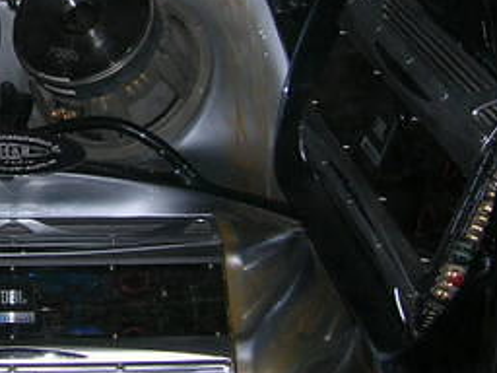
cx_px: -2
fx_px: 1220
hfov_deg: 22.1
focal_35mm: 85
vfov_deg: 17.3
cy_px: 99
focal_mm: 5.7
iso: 50
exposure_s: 1/60.1
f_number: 2.9
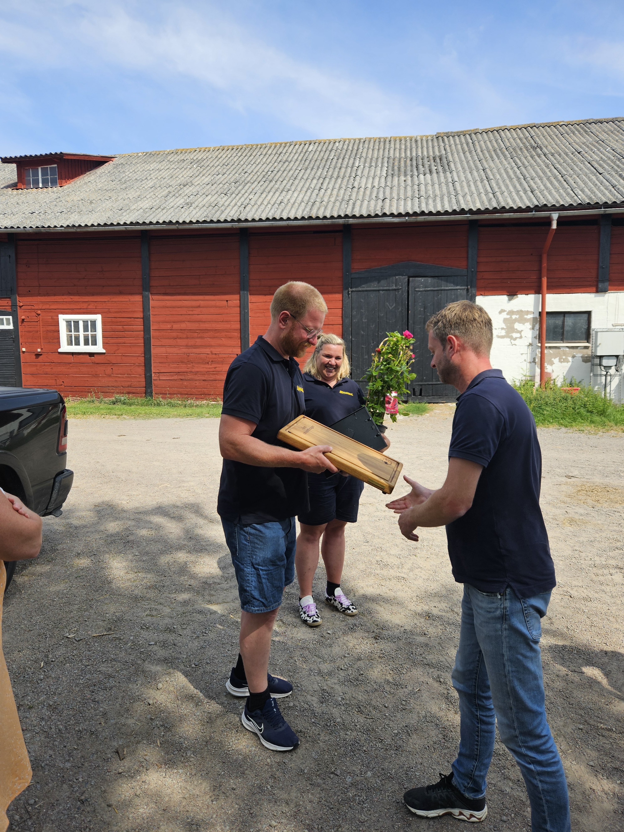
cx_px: 312
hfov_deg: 58.9
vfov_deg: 73.9
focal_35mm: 23
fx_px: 553
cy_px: 416
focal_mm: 5.4
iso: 25
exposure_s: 1/960
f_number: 1.8
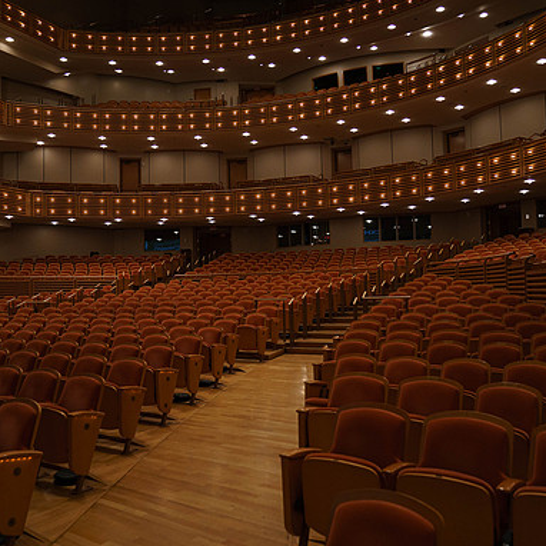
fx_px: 553
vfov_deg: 52.5
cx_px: 264
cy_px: 274
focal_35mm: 31
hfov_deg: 52.5
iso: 2500
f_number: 3.2
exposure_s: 1/200
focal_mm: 24
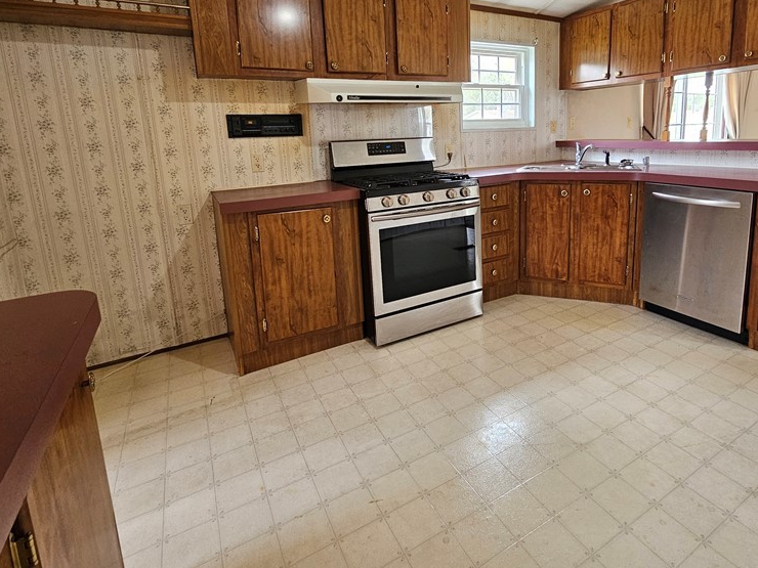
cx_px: 447
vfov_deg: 69.9
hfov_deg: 86.9
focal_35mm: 18
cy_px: 198
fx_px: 394
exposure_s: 1/60
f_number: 2.2
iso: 250
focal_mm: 2.2
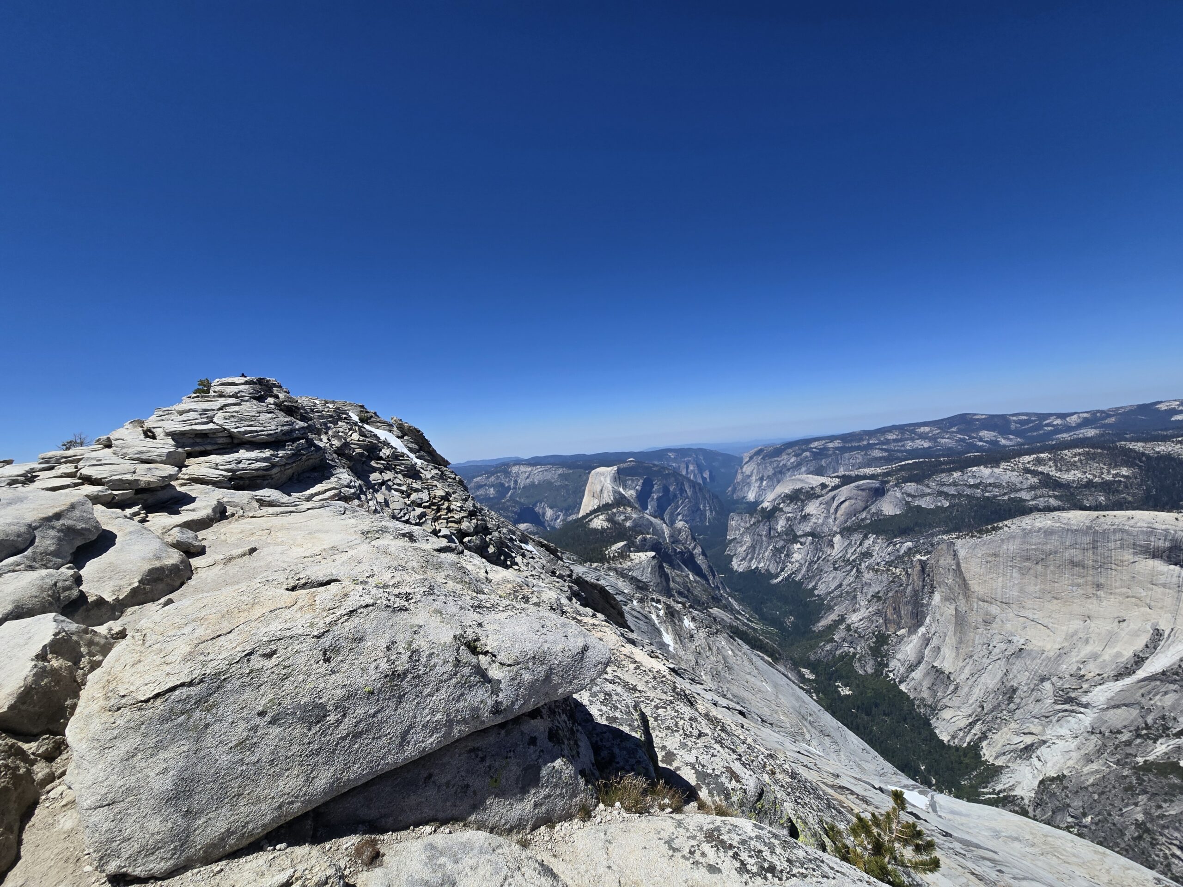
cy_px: 444
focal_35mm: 13
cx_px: 592
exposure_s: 1/3372
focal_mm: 2.2
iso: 50
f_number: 2.2
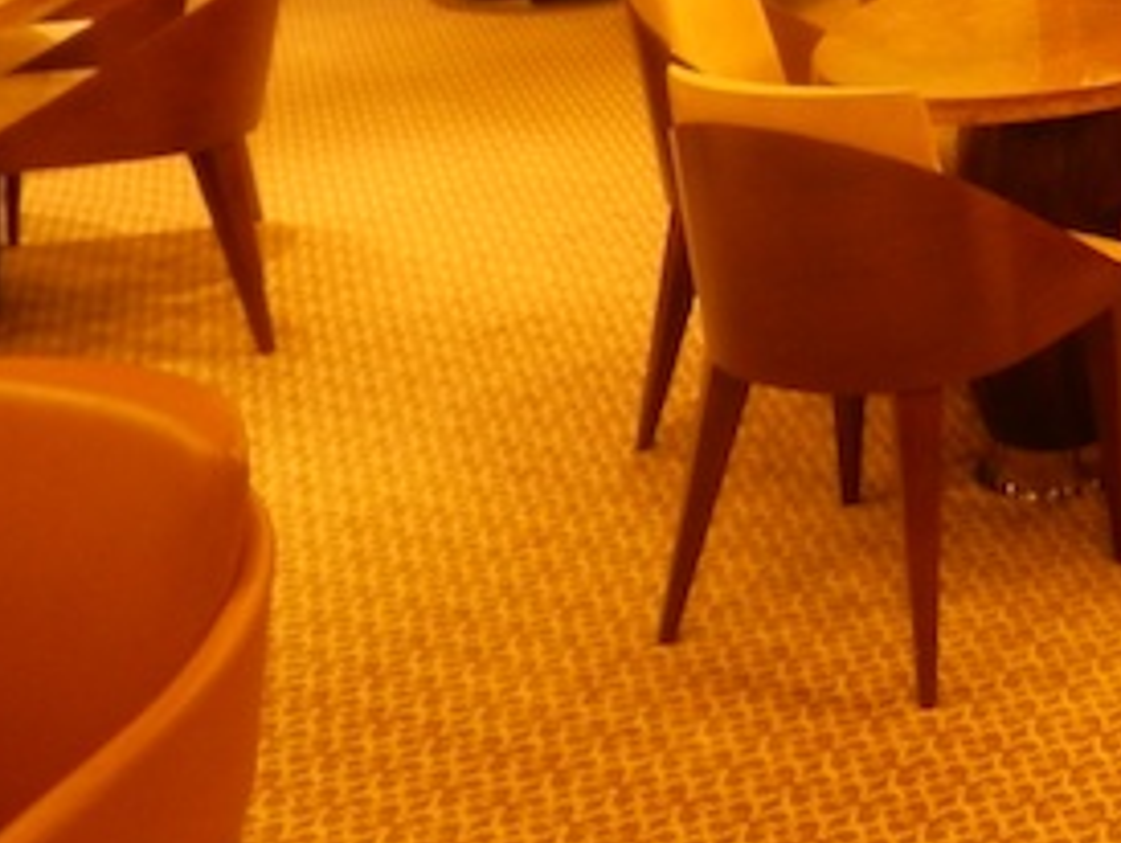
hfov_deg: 25.4
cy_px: -229
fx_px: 2269
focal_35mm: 70
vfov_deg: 19.5
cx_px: 1289
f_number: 3
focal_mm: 4.2
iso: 200
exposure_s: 1/13
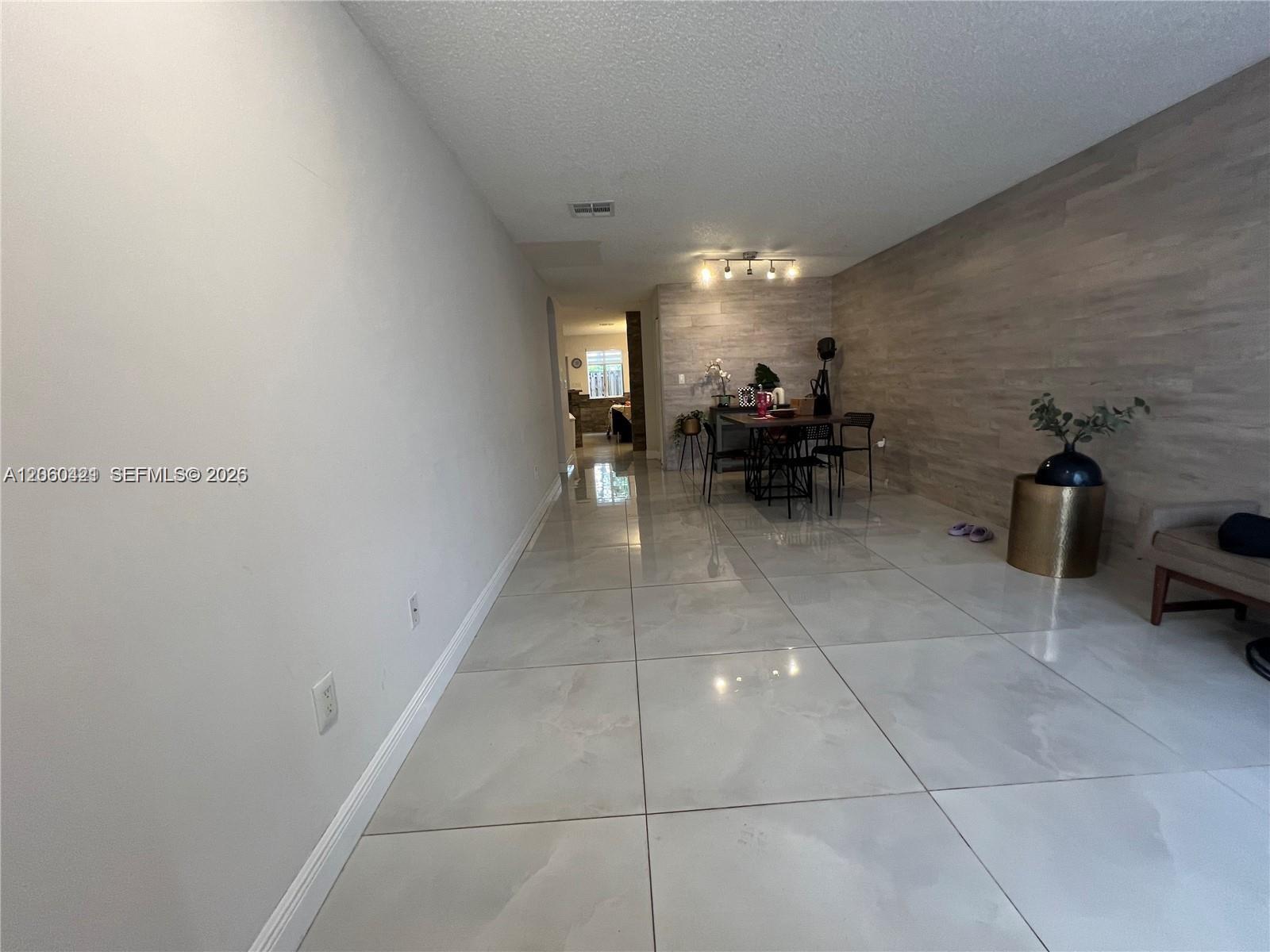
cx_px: 635
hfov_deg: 106.2
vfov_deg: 89.9
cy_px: 476
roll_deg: +3.1
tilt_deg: -9.8
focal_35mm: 13
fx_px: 477
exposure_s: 1/62
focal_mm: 1.57
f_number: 1.8
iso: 160
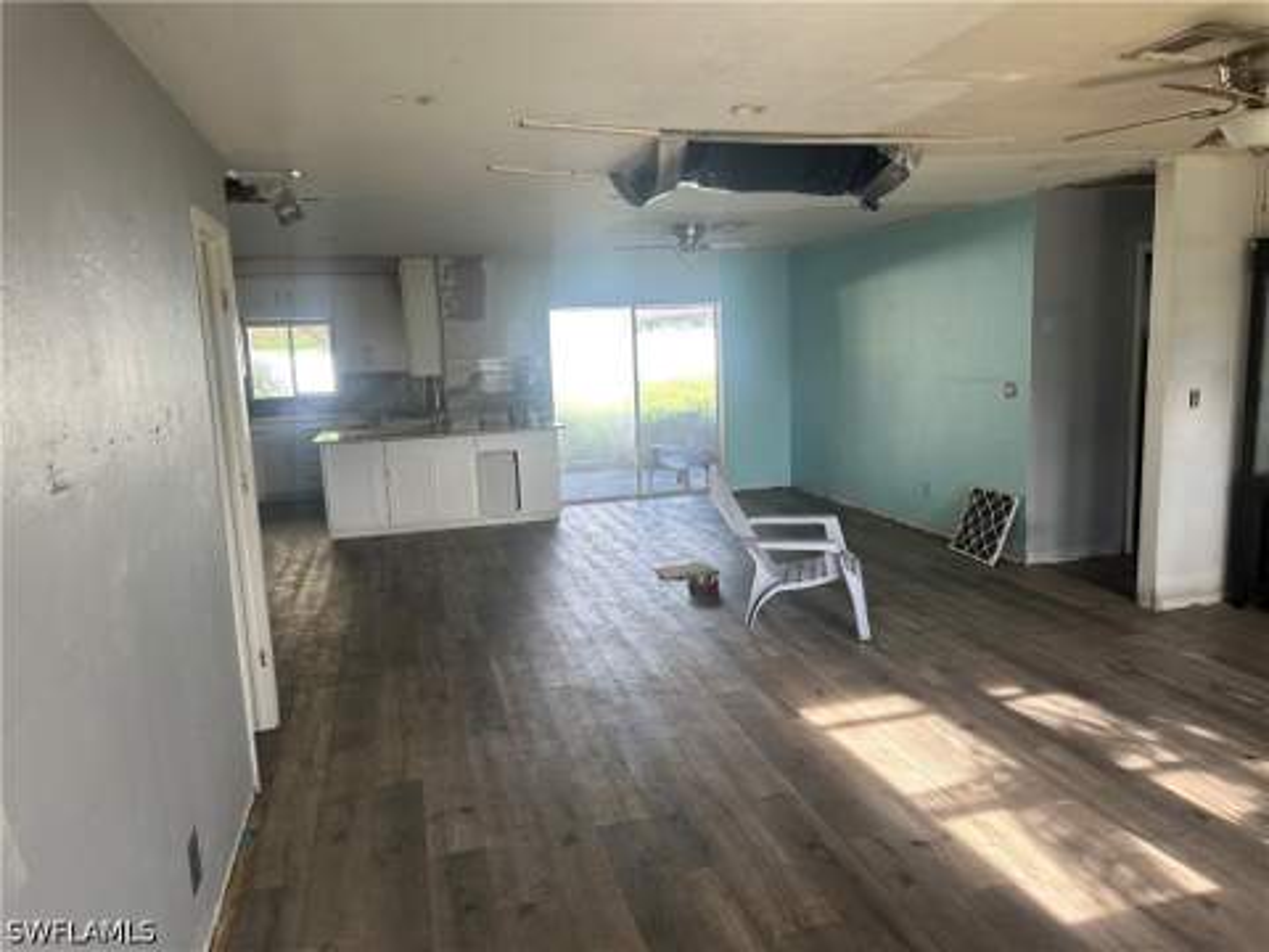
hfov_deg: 71.6
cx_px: 634
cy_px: 476
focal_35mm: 24
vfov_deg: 56.8
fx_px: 880
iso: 80
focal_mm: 6.86
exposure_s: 1/144
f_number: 1.78
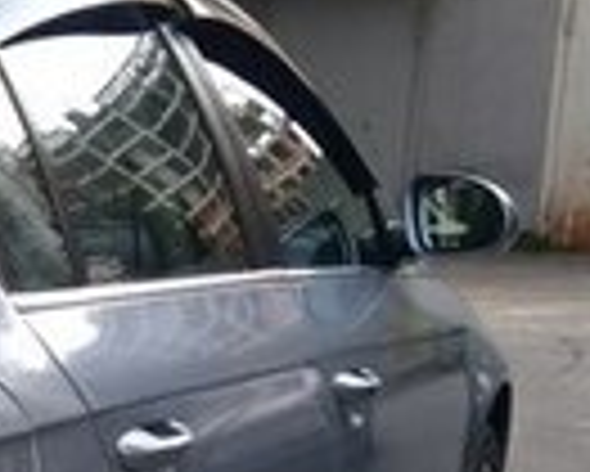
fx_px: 1800
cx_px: -432
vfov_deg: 13.7
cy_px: 789
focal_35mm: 103
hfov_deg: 16.1
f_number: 2
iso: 100
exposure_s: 1/115
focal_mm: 3.57
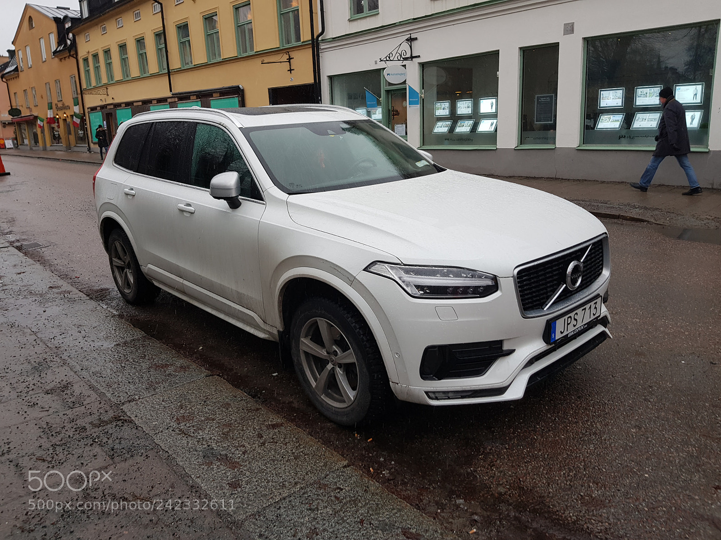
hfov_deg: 67.3
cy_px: 270
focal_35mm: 26
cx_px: 360
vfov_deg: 53.1
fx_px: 542
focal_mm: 4.2
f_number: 1.7
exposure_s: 1/100
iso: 50
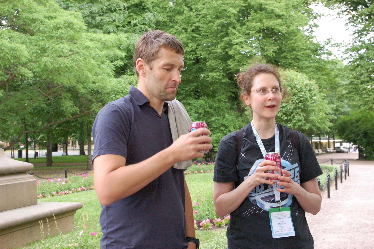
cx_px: 187
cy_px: 124
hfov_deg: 42.4
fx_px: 483
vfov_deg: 28.9
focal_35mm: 46
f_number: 8
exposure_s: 1/125
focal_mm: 31
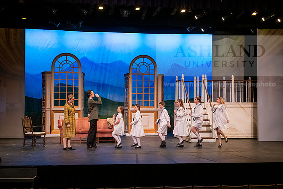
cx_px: 142
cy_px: 94
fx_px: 432
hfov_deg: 36.2
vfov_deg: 24.6
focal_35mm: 55
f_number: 3.5
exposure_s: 1/160
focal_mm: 55
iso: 2500
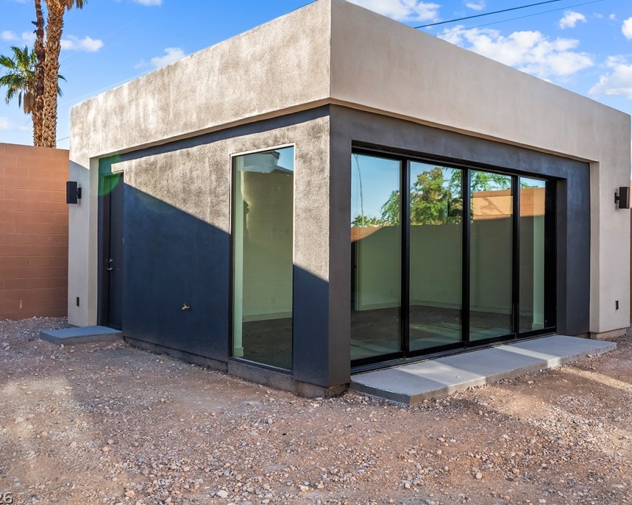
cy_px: 244
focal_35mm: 32
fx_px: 598
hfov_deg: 55.6
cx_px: 334
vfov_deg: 45.8
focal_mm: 18
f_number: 8
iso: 400
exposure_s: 1/8000
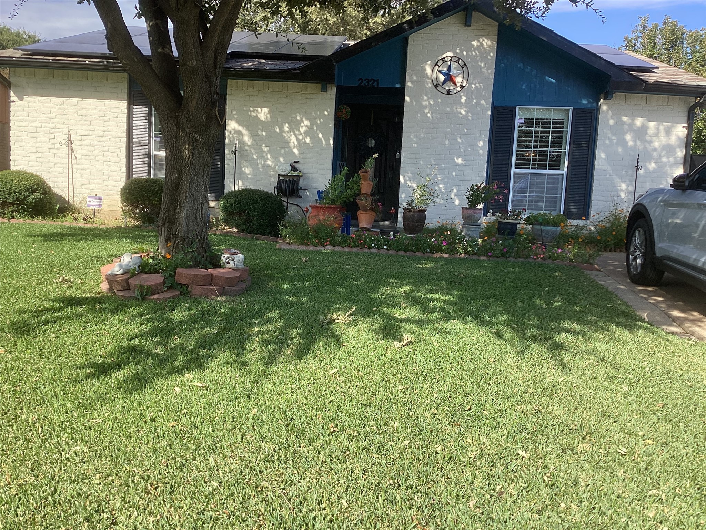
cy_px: 265
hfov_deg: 58.4
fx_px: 632
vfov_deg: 45.4
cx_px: 353
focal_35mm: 31
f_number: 2.4
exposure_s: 1/463
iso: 25
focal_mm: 3.3
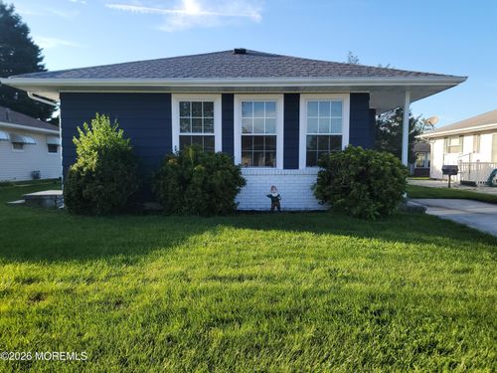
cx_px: 248
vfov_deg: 56.8
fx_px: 345
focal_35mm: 24
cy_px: 186
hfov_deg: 71.6
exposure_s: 1/349
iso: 16
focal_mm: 6.7
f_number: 1.8
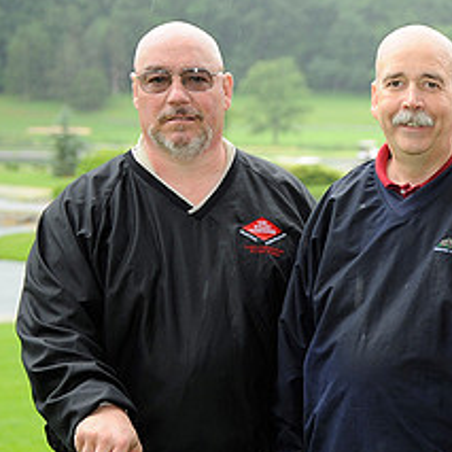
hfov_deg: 16.1
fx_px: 1536
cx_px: 543
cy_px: 299
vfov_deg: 16.7
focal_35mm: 104
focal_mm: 45
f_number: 3.2
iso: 400
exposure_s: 1/250
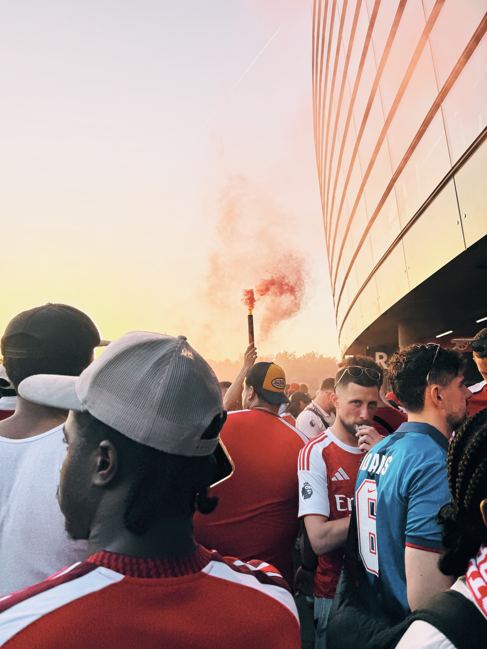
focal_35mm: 24
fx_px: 450
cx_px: 244
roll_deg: +0.2
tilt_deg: +8.2
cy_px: 324
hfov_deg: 56.8
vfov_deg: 71.6
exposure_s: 1/2053
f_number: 1.78
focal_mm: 6.76
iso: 80
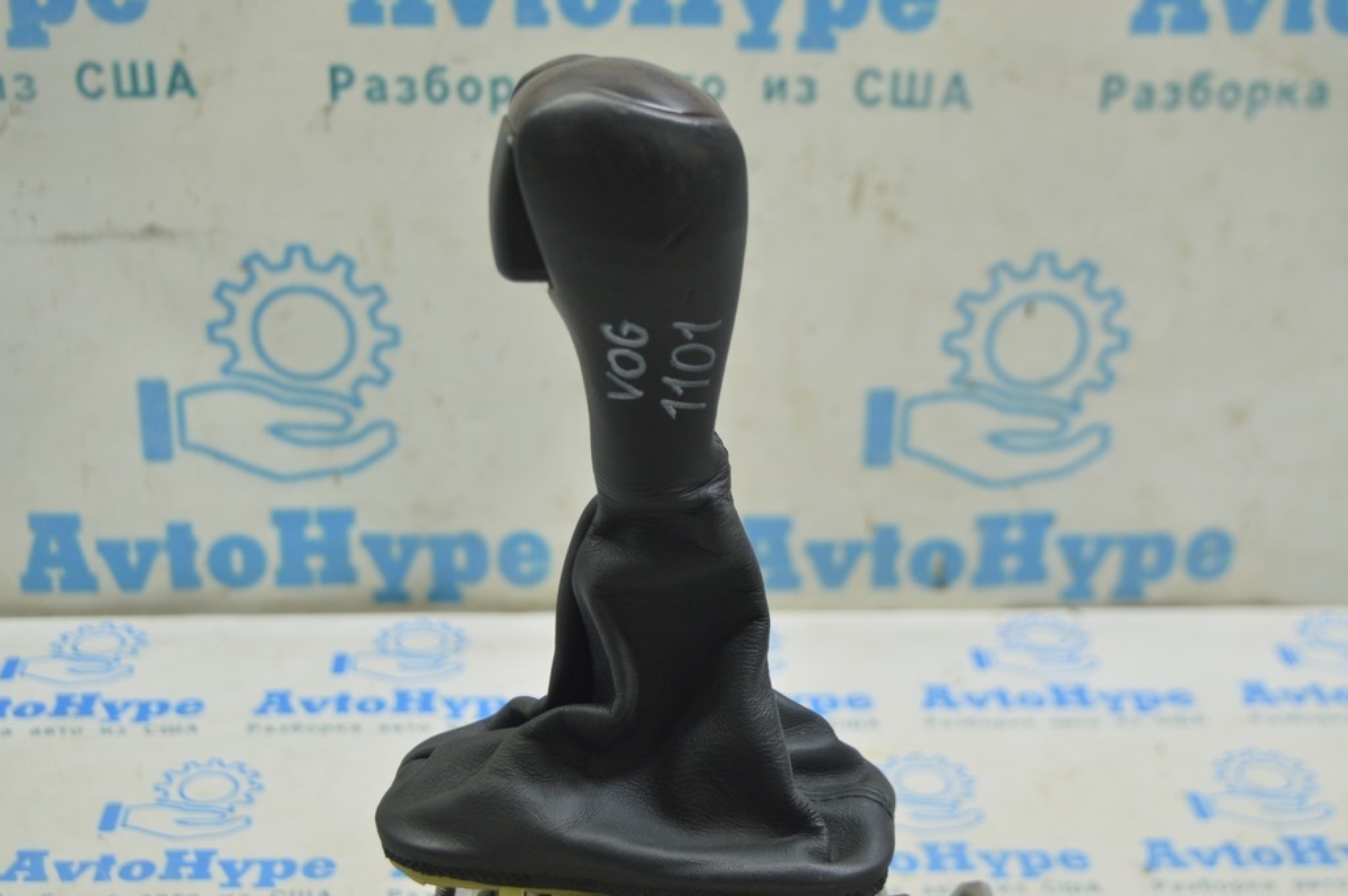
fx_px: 2020
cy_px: 448
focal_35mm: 54
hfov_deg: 36.9
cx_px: 674
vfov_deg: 25.0
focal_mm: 36
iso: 400
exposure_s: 1/20
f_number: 5.6
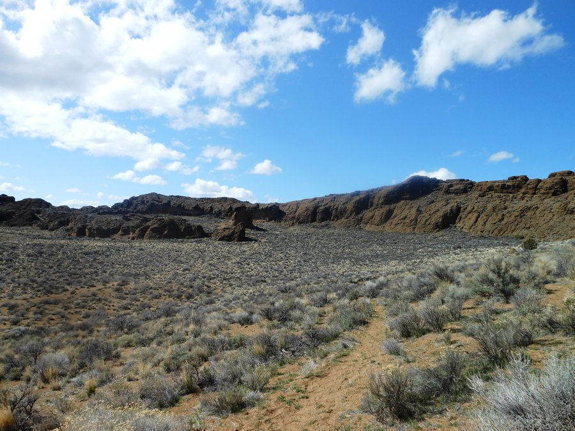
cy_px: 216
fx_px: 415
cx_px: 288
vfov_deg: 54.9
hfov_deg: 69.4
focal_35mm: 25
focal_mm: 4.5
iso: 80
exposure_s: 1/1000
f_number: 3.2
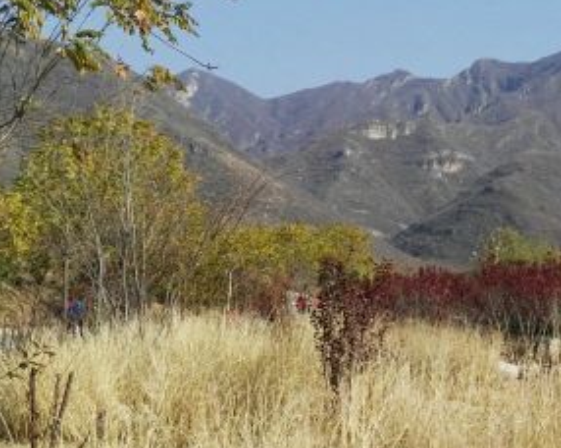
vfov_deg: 22.8
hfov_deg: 26.8
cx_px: 559
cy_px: 227
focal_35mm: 67
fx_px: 1111
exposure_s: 1/2000
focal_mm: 2.96
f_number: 2
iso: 64
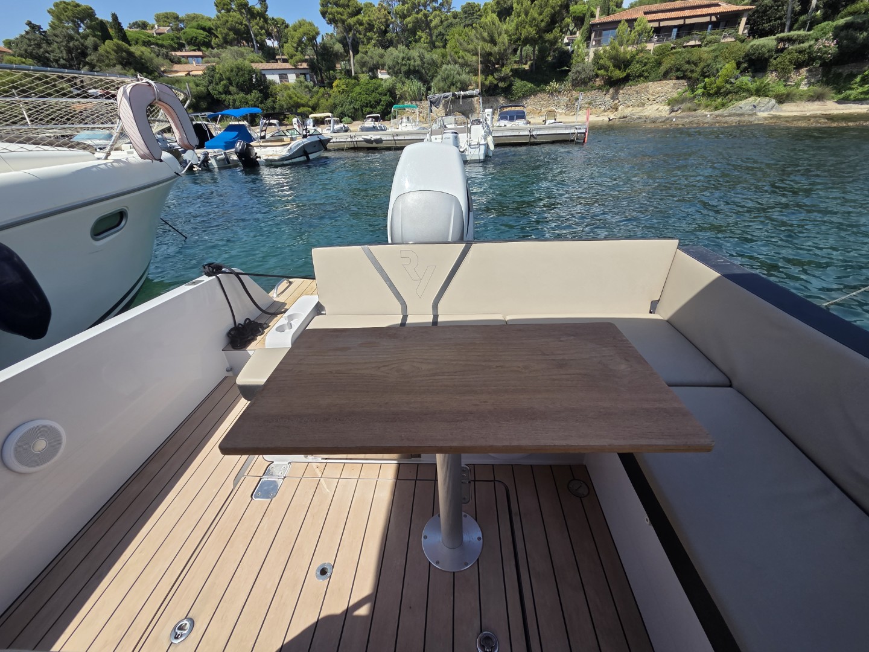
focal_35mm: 13
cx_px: 434
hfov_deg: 106.2
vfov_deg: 89.9
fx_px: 326
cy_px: 326
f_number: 2.2
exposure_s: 1/1732
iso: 50
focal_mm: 2.2
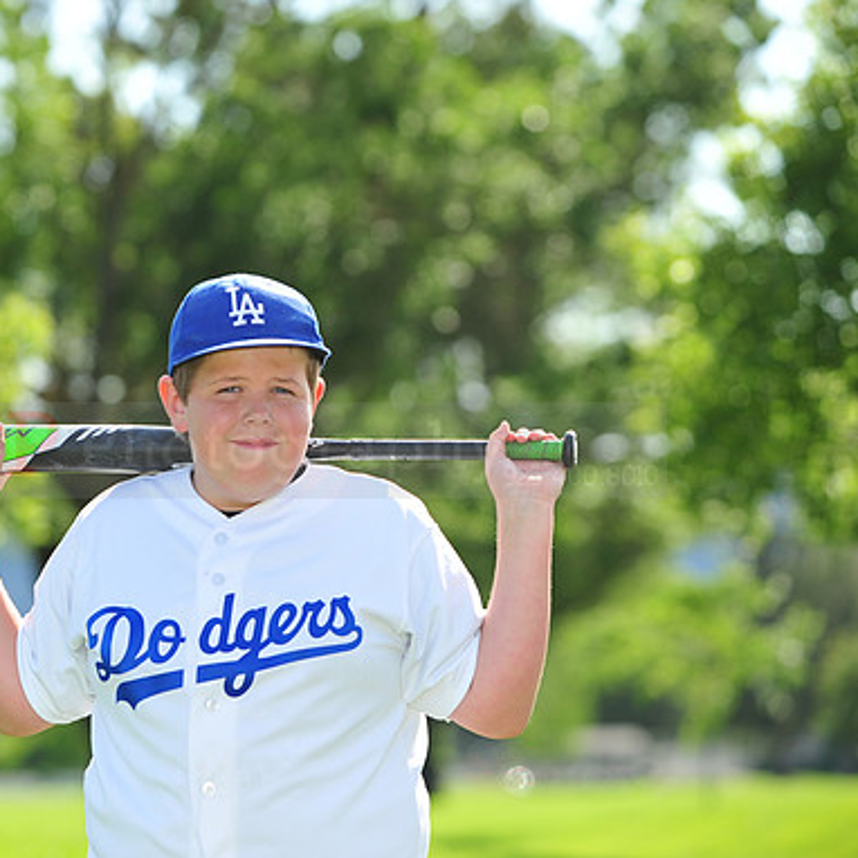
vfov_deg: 10.0
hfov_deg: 10.0
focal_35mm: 174
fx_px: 4879
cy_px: 431
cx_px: 231
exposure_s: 1/1250
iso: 320
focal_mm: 135
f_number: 4.5
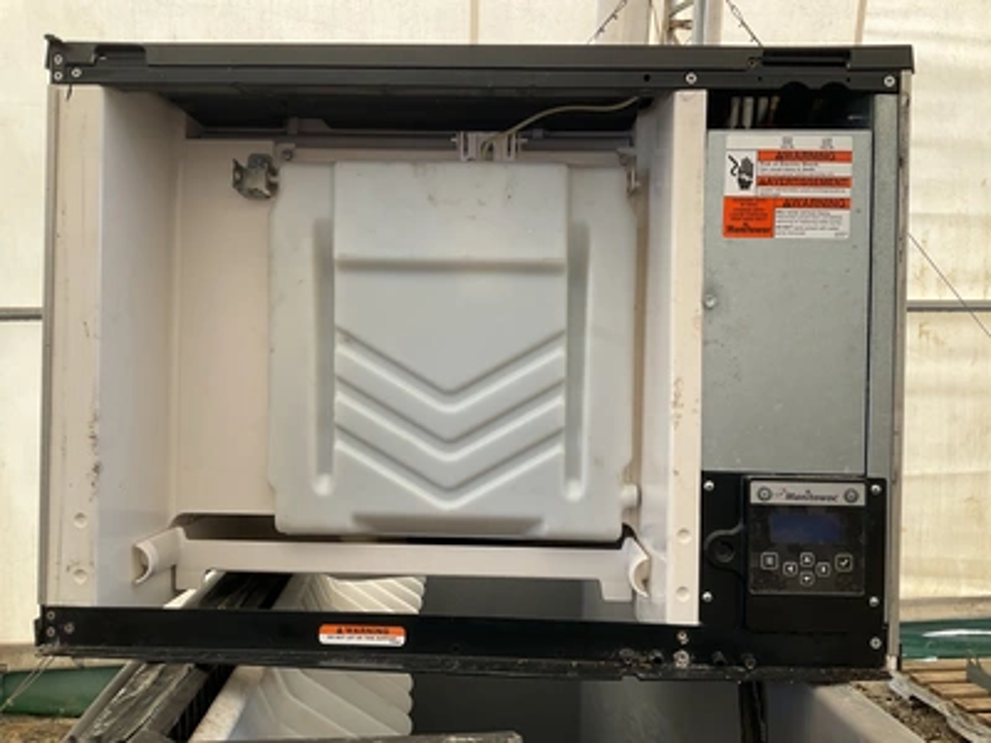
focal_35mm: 29
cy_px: 372
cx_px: 496
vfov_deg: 48.2
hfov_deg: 61.7
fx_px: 830
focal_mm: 3
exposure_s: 1/122
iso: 20
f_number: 1.8
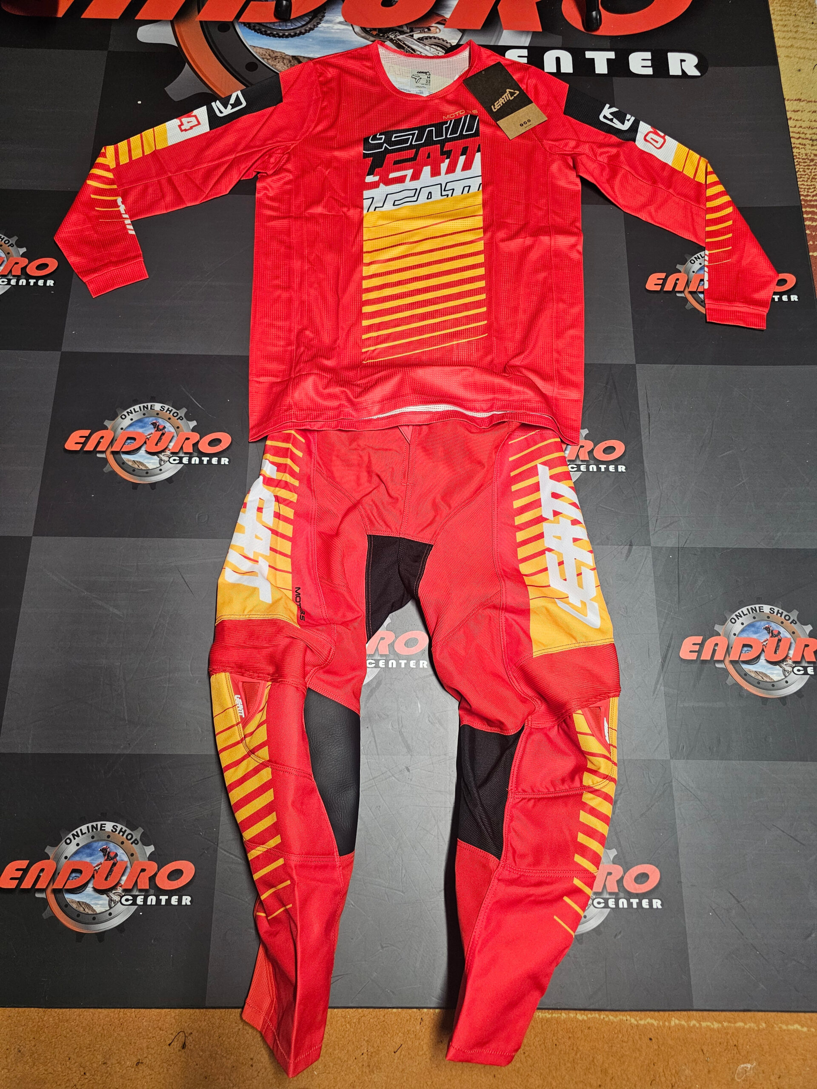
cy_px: 544
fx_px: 724
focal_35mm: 23
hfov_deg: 58.9
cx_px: 408
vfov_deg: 73.9
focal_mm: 6.3
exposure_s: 1/100
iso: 400
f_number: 1.7
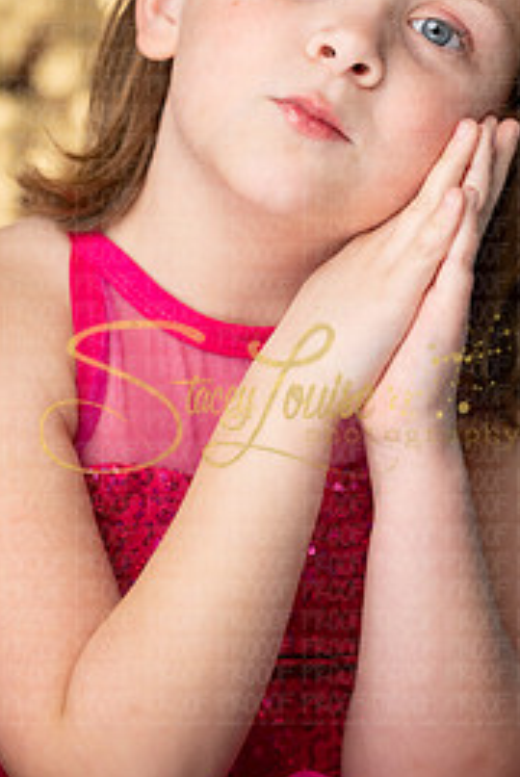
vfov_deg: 14.3
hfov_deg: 9.7
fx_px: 3069
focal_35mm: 142
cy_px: 147
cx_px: 292
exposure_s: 1/800
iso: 1250
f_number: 2.8
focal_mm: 85
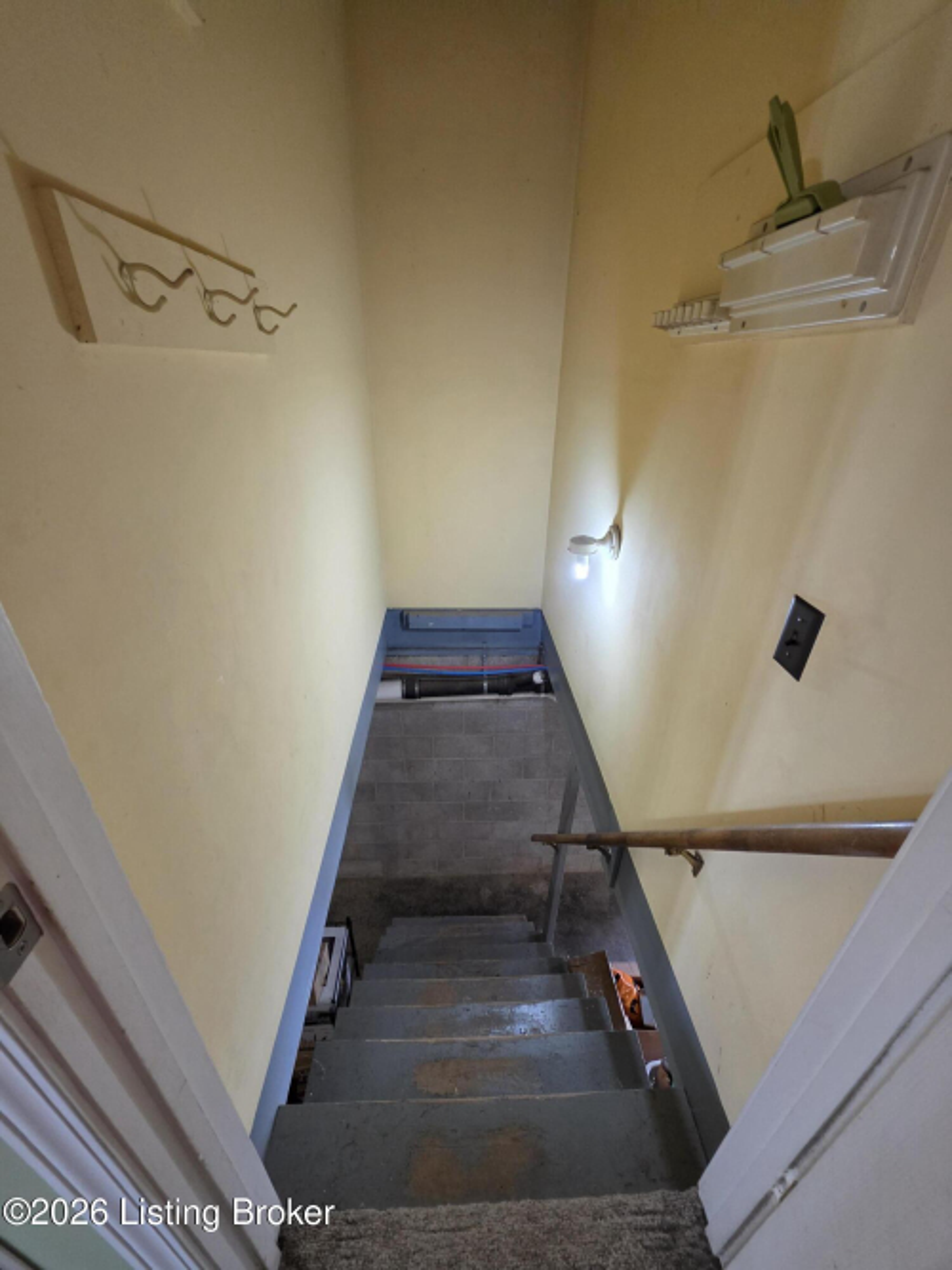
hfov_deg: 89.9
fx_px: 477
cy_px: 635
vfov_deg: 106.2
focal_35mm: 13
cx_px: 476
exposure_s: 1/60
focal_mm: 2.2
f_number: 1.9
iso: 400
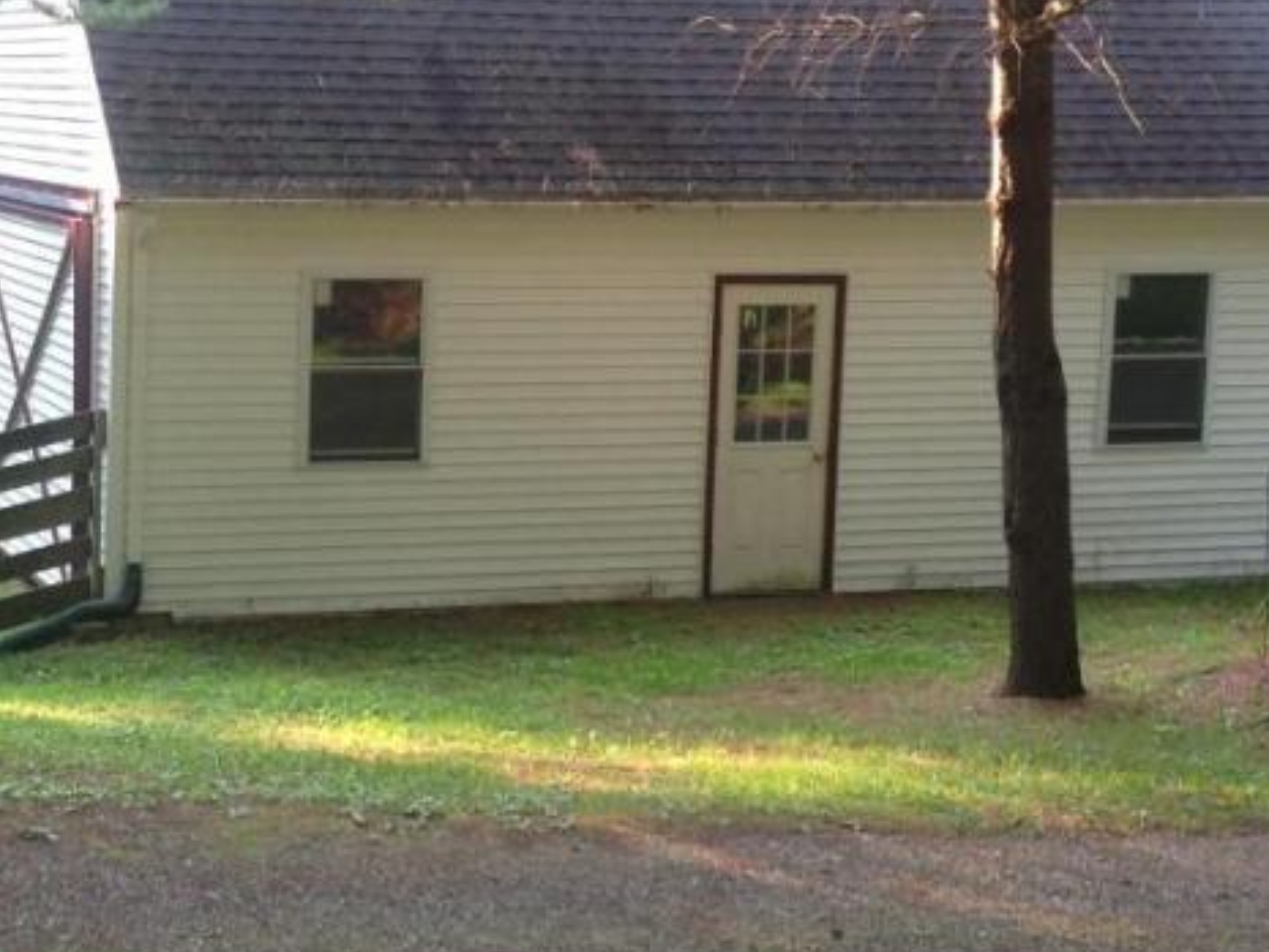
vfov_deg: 19.1
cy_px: 466
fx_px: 2823
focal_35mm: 77
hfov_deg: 25.0
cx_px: 300
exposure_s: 1/60
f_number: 2.4
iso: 64
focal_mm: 4.28
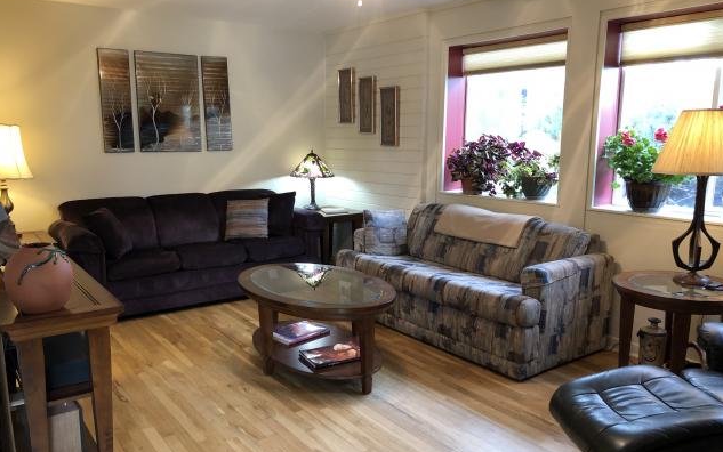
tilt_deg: -10.4
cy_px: 245
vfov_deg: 41.8
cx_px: 362
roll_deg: +0.8
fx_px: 591
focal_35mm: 30
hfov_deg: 62.9
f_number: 1.8
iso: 40
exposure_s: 1/15
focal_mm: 4
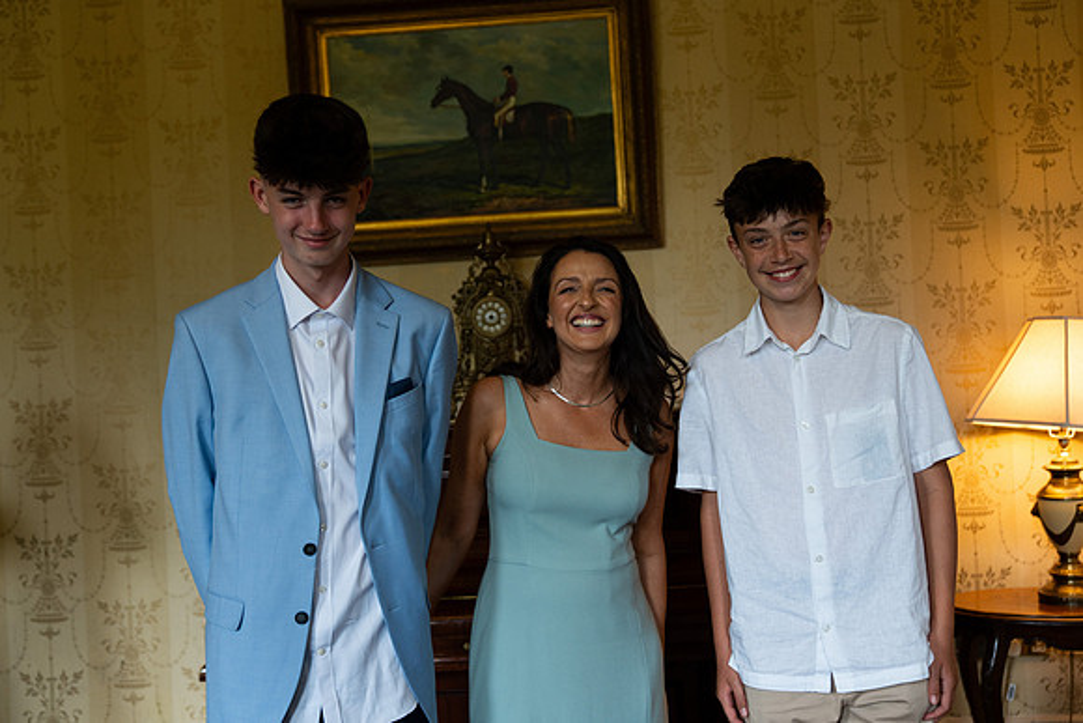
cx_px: 542
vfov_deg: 32.6
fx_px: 1234
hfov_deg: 47.4
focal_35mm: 41
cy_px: 362
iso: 1000
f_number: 2.8
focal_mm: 41
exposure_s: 1/160
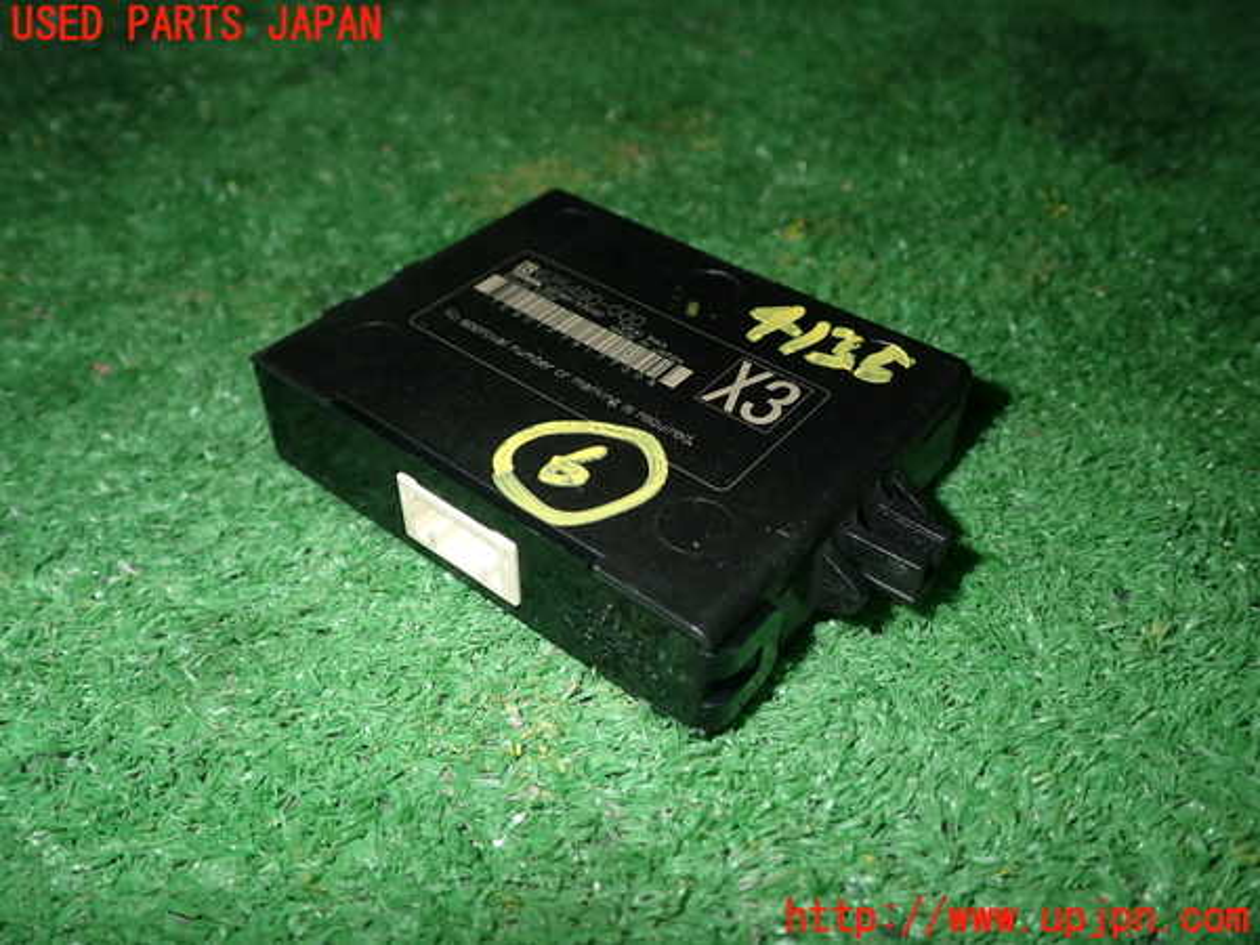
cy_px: 472
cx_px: 630
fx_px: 1092
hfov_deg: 60.0
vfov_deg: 46.8
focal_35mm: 30
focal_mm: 5.4
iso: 200
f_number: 6.3
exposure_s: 1/30
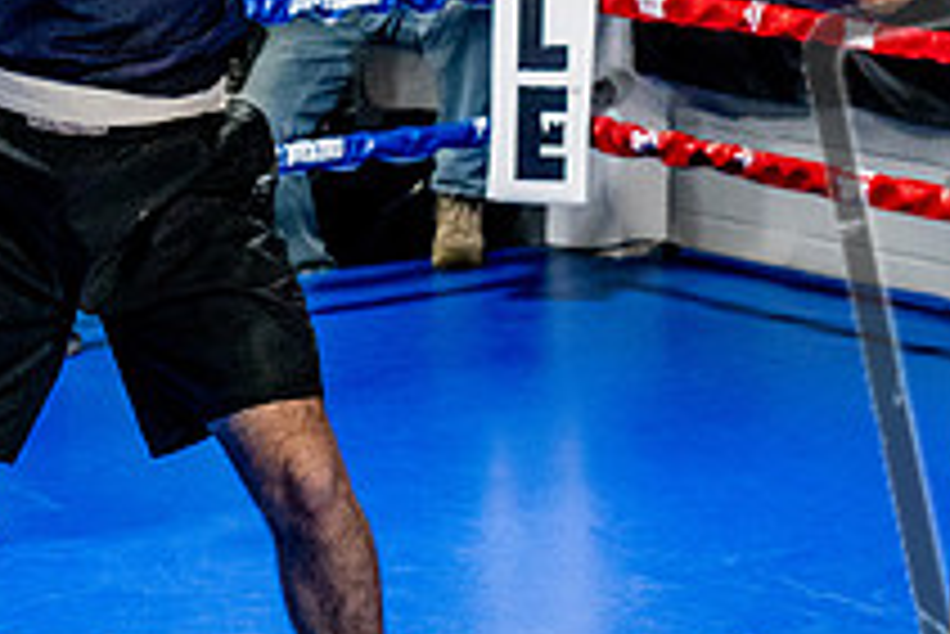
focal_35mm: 143
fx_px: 3776
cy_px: 88
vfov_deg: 9.6
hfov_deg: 14.2
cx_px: 815
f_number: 2.8
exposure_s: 1/800
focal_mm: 35
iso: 5000
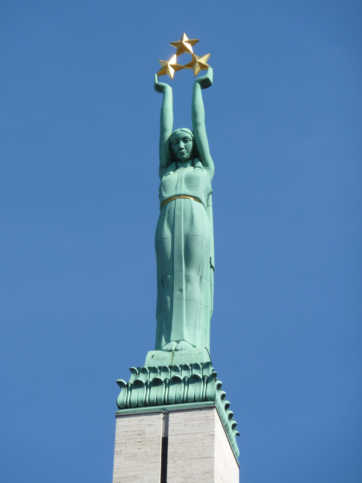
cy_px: 242
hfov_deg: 7.6
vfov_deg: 10.1
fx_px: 2733
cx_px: 181
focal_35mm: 196
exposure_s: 1/500
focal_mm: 32.1
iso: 80
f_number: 5
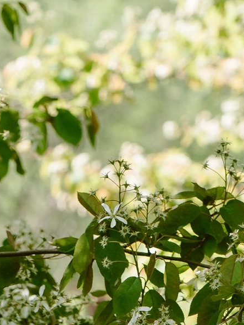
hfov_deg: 4.8
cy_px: 796
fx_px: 2932
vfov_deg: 6.1
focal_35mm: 312
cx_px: 115
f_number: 4
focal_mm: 50
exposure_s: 1/1250
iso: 200
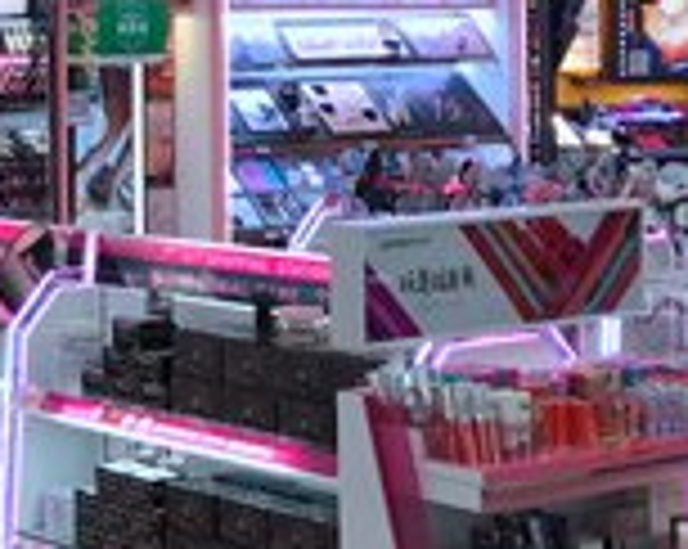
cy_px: 36
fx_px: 2298
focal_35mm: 113
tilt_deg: -0.4
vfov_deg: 13.5
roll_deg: +0.6
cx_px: -184
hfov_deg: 16.2
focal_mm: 3.99
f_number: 1.8
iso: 32
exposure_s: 1/100
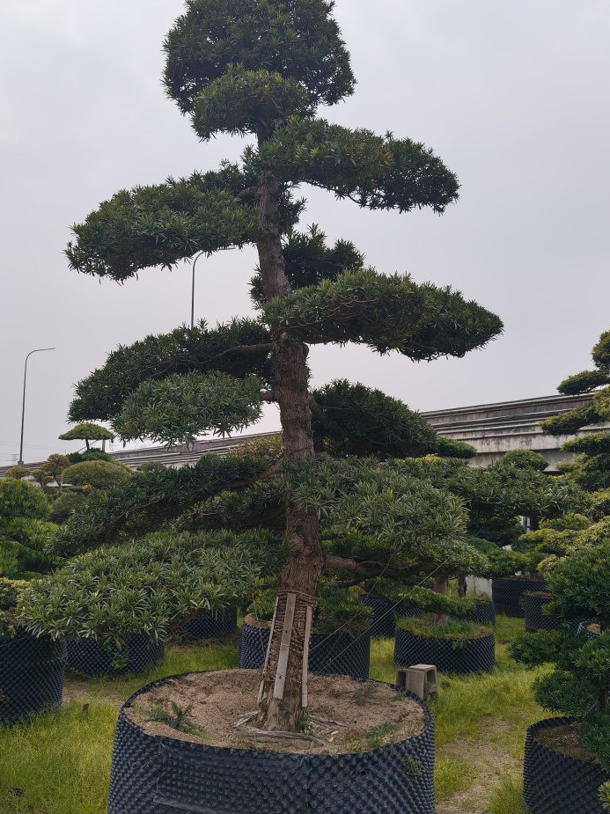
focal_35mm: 30
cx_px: 285
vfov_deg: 59.9
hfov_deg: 46.7
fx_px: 705
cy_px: 438
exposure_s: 1/3408
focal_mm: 4.84
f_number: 1.8
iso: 80
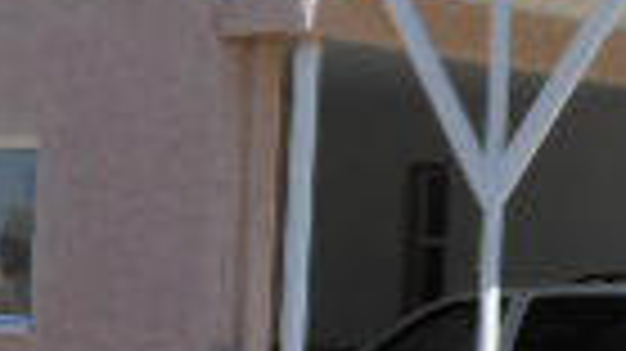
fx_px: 2754
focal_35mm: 166
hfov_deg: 12.7
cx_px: -108
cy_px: 184
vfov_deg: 7.3
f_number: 4
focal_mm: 5.9
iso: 80
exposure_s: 1/800
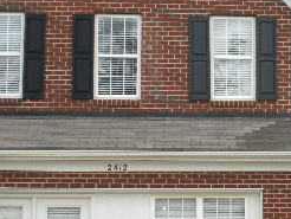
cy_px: 137
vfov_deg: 16.2
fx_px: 766
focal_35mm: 91
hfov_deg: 21.2
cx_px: 245
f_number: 4.6
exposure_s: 1/171
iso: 113
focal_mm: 6.3
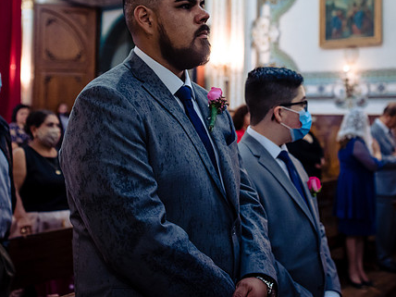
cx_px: 229
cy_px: 78
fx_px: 595
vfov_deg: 27.7
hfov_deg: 36.7
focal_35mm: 52
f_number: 2.8
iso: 1250
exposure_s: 1/100
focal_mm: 32
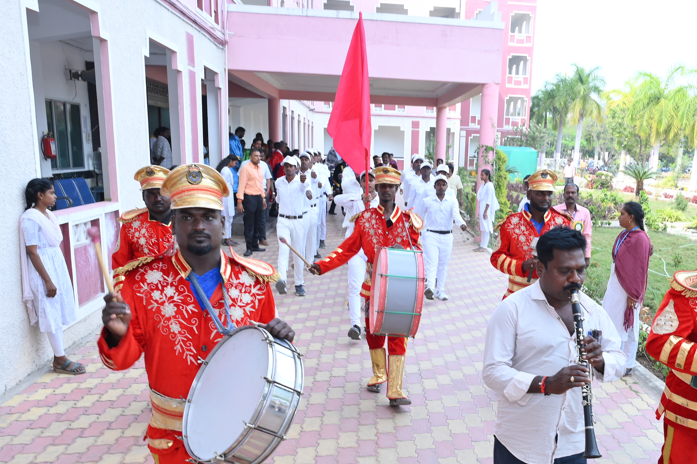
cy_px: 326
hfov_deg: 52.5
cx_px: 440
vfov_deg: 36.3
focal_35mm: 36
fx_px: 697
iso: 250
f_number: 6.3
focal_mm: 24
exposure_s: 1/125
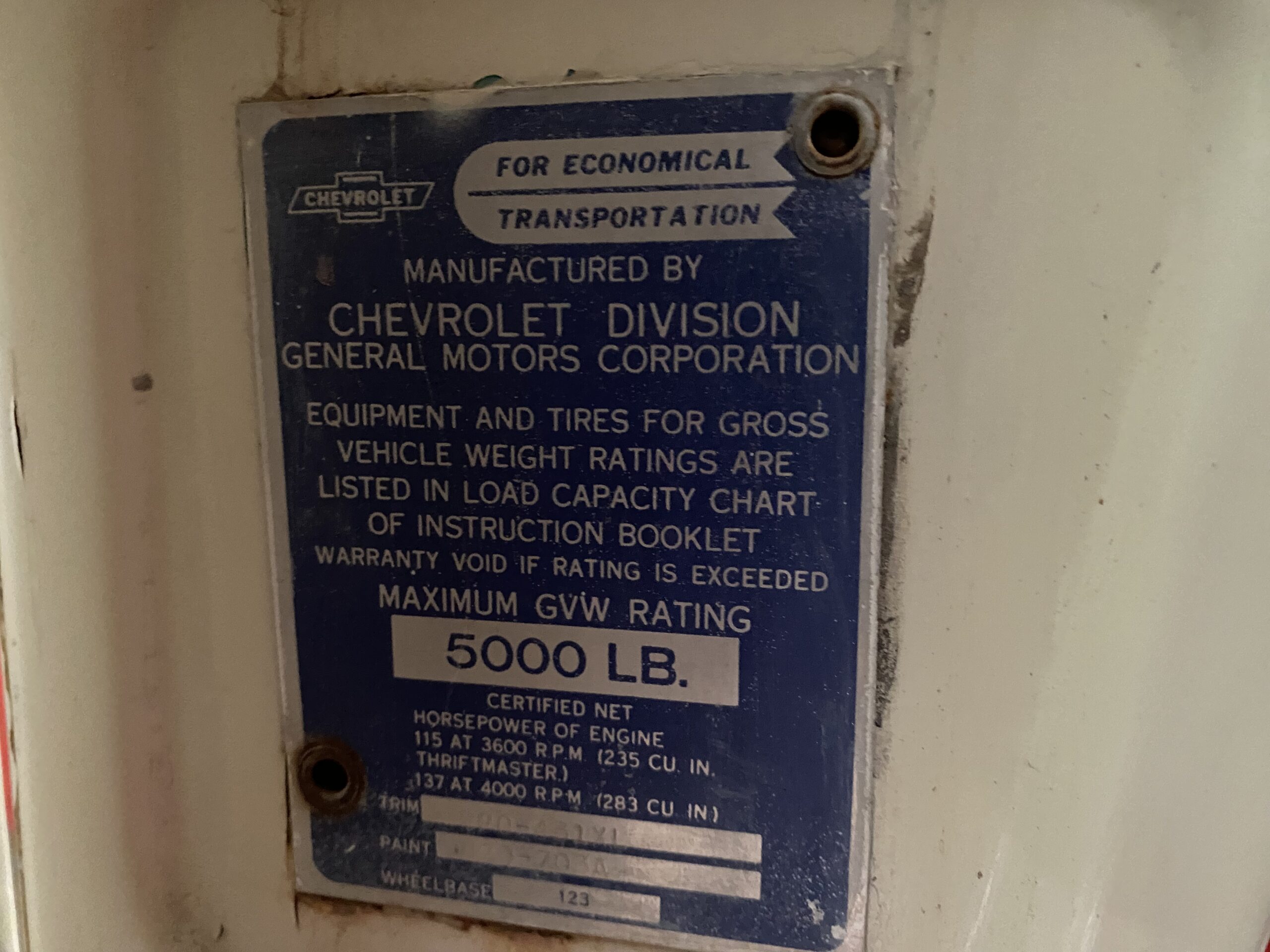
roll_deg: -1.5
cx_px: 635
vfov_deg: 54.9
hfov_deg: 69.4
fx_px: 917
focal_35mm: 25
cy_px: 476
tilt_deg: -9.4
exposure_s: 1/24
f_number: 1.8
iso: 800
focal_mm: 4.25
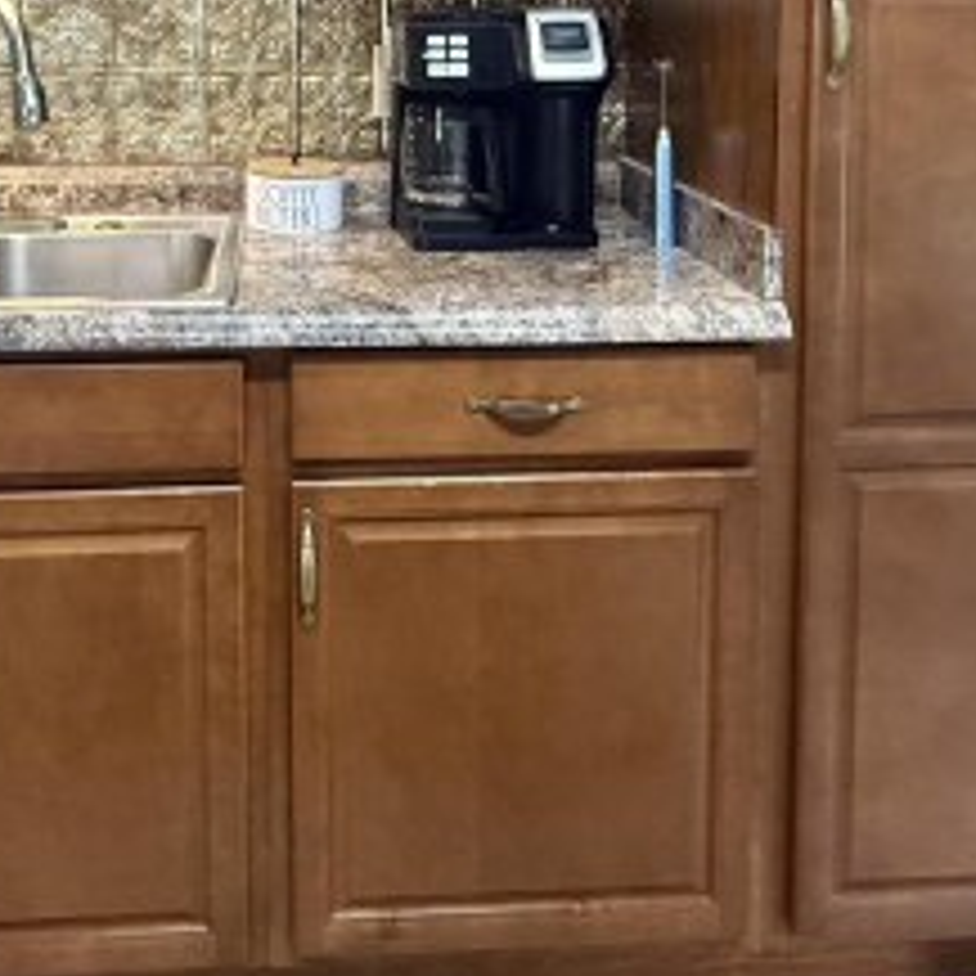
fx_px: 1212
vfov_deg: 39.5
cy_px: 36
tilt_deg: -3.4
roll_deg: -0.8
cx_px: 353
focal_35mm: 38
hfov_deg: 43.4
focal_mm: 2.22
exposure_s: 1/60
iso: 400
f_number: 2.2
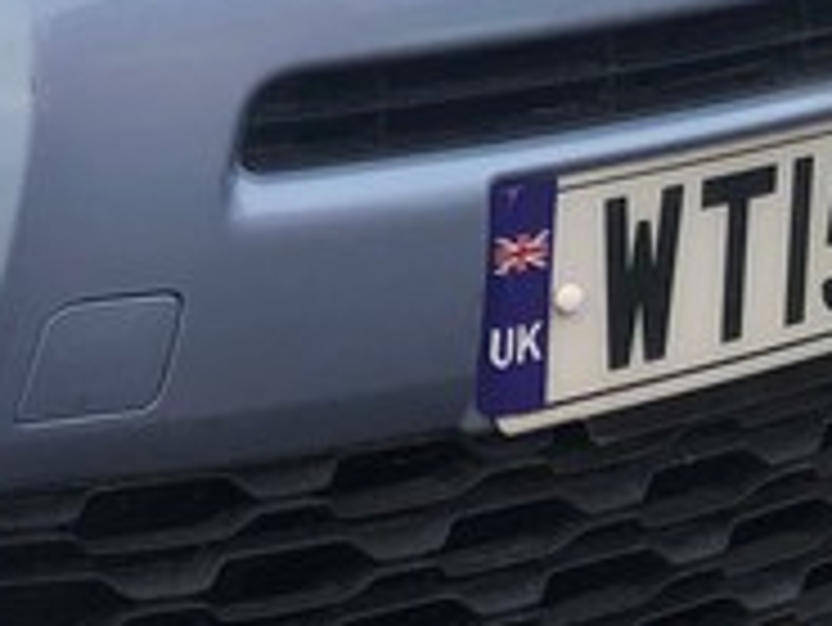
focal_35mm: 151
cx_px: -544
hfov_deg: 12.2
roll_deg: +1.9
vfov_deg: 9.6
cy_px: -216
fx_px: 3632
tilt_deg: -6.9
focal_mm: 4
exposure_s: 1/223
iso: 20
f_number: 1.8
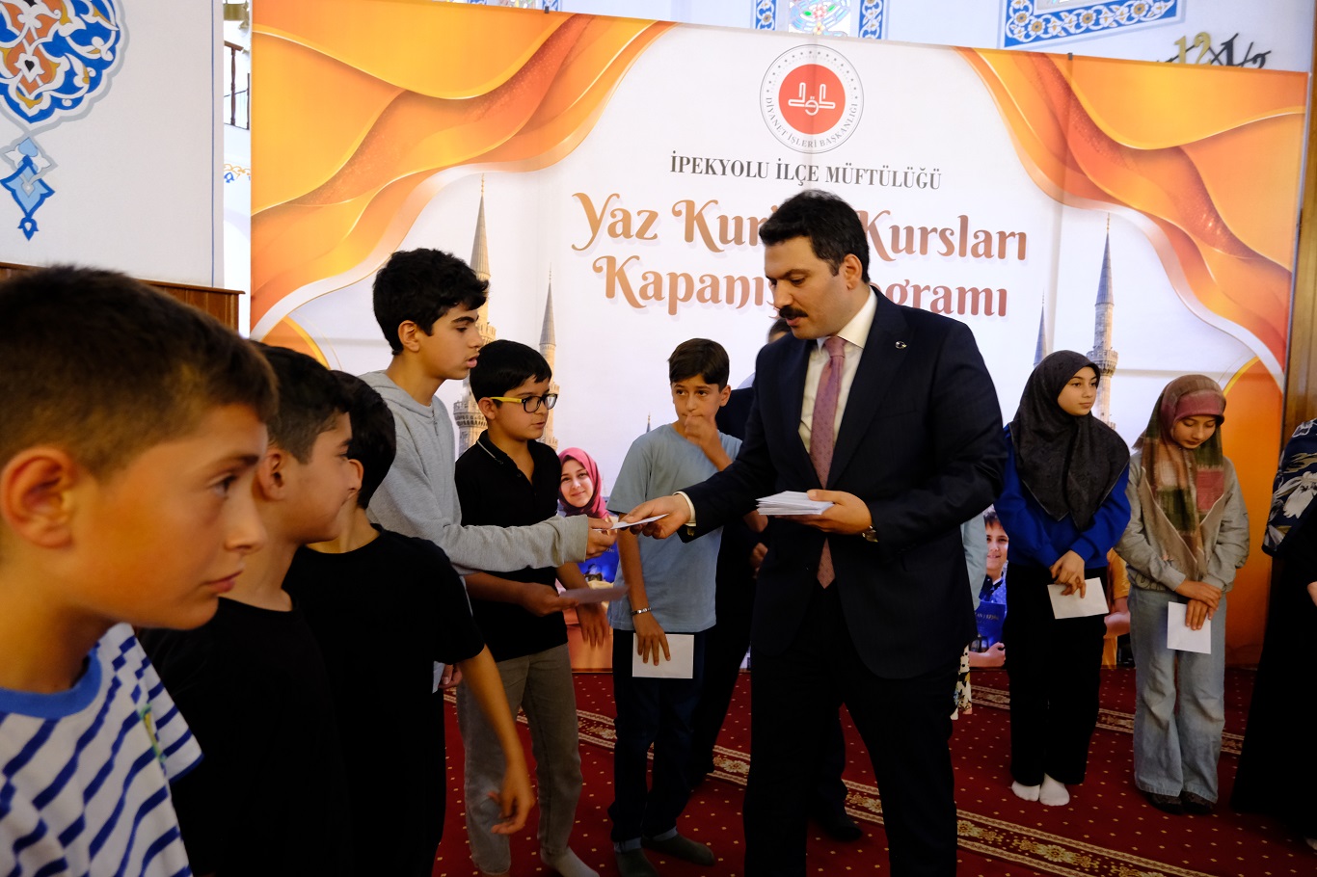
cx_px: 658
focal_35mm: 24
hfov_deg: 73.8
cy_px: 438
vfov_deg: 53.1
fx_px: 878
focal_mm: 16
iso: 2000
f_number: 4
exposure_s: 1/60
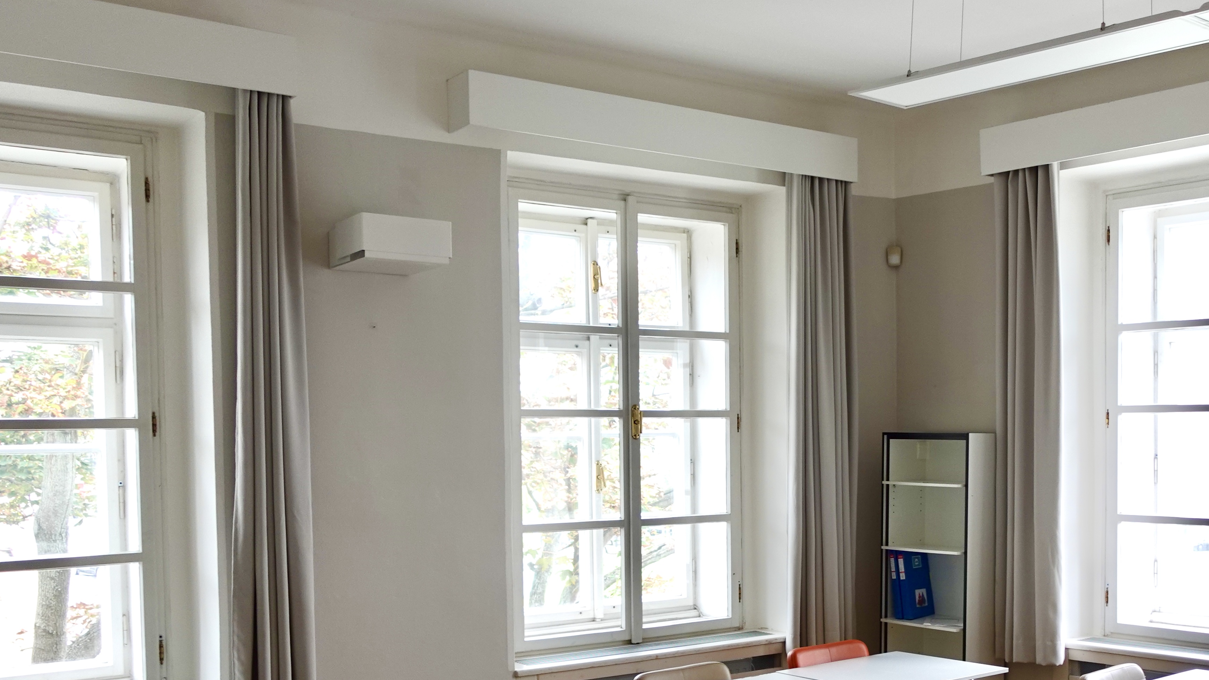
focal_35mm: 39
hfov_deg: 50.9
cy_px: 490
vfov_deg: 30.0
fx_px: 1250
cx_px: 783
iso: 125
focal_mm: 9.4
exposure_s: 1/100
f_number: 1.8
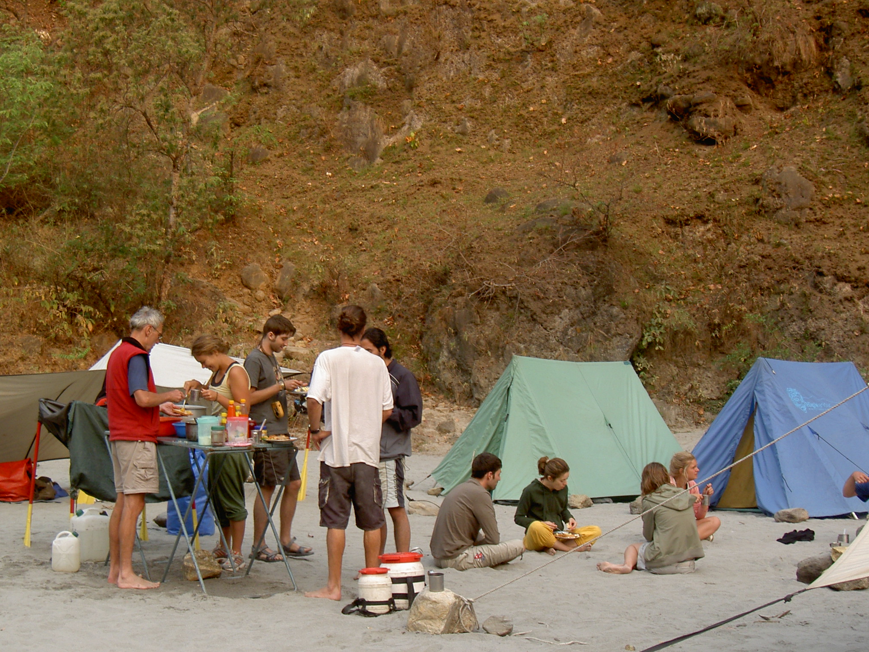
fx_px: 1355
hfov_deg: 35.4
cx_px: 343
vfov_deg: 27.0
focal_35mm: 54
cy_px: 370
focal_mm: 8
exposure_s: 1/160
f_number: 2.8
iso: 50
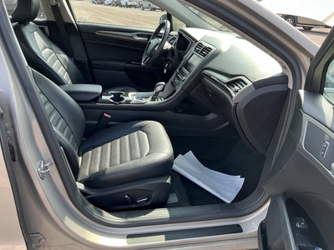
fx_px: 270
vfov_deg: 49.7
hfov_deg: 63.4
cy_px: 125
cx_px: 167
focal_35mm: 28
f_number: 1.8
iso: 20
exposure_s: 1/177
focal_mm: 3
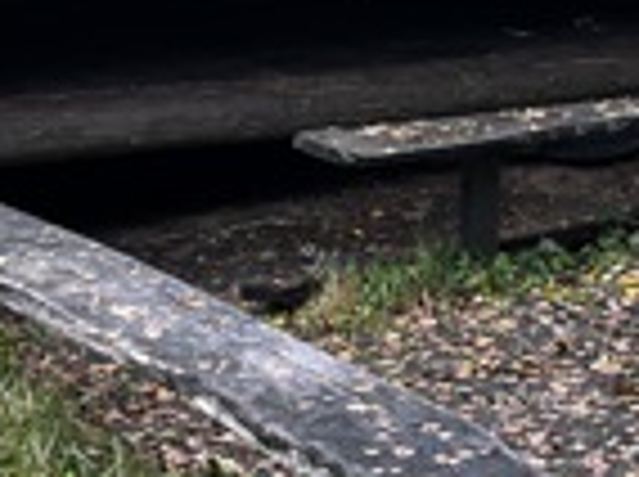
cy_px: 117
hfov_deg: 17.6
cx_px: 580
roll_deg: -1.5
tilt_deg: -7.1
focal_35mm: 110
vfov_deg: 13.4
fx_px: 2027
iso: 40
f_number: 1.6
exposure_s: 1/122
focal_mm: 5.1
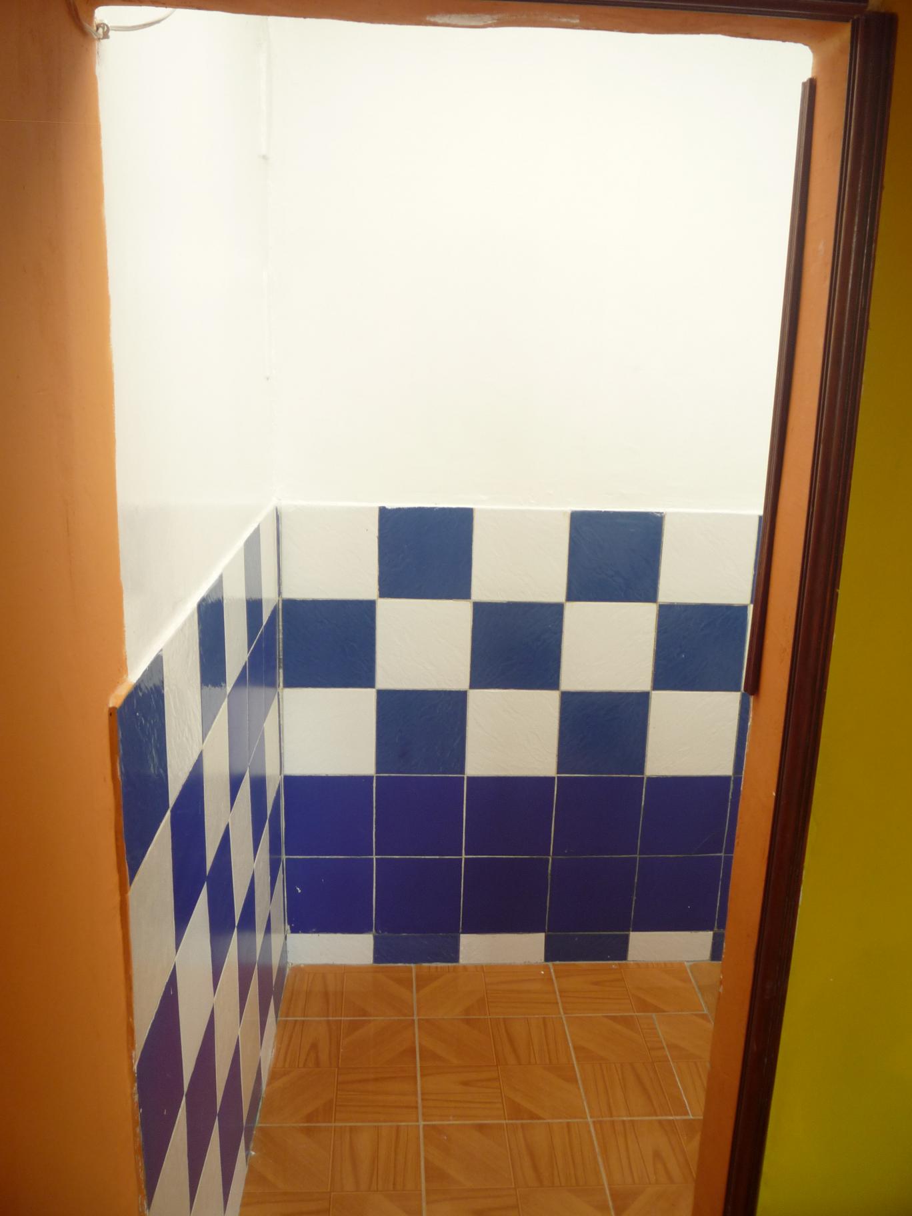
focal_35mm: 30
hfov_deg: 46.8
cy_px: 608
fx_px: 1054
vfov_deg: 60.0
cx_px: 456
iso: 125
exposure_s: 1/30
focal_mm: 5.2
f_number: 3.3
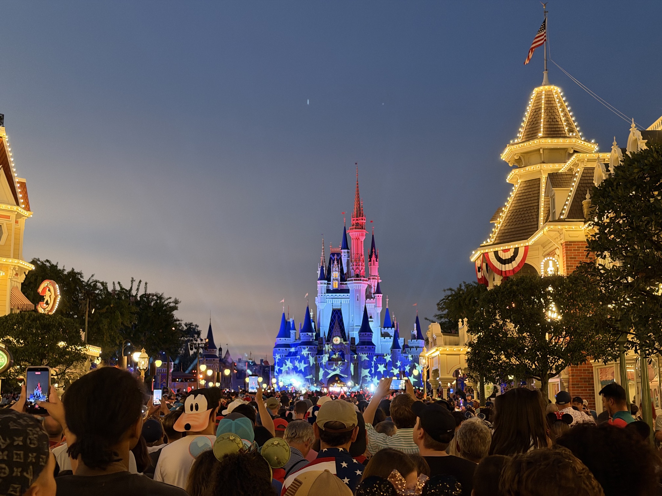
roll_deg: +0.2
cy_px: 248
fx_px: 918
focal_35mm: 48
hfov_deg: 39.7
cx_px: 331
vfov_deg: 30.3
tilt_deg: +9.2
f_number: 1.78
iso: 500
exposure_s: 1/30
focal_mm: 6.76
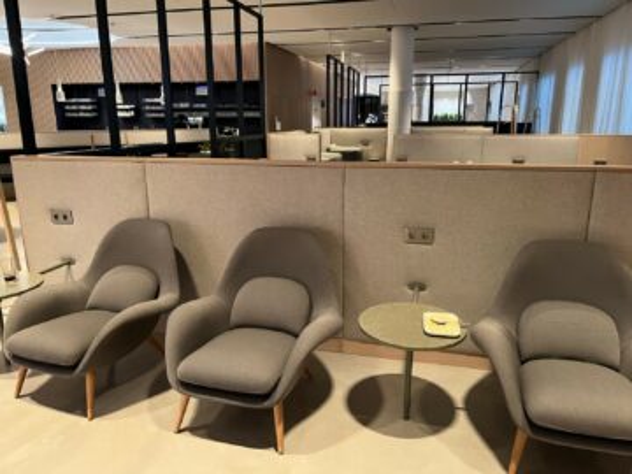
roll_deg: -0.2
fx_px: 475
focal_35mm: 26
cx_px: 316
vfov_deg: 53.1
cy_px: 237
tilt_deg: -14.7
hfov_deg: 67.3
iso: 500
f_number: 1.6
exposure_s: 1/49
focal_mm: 5.1
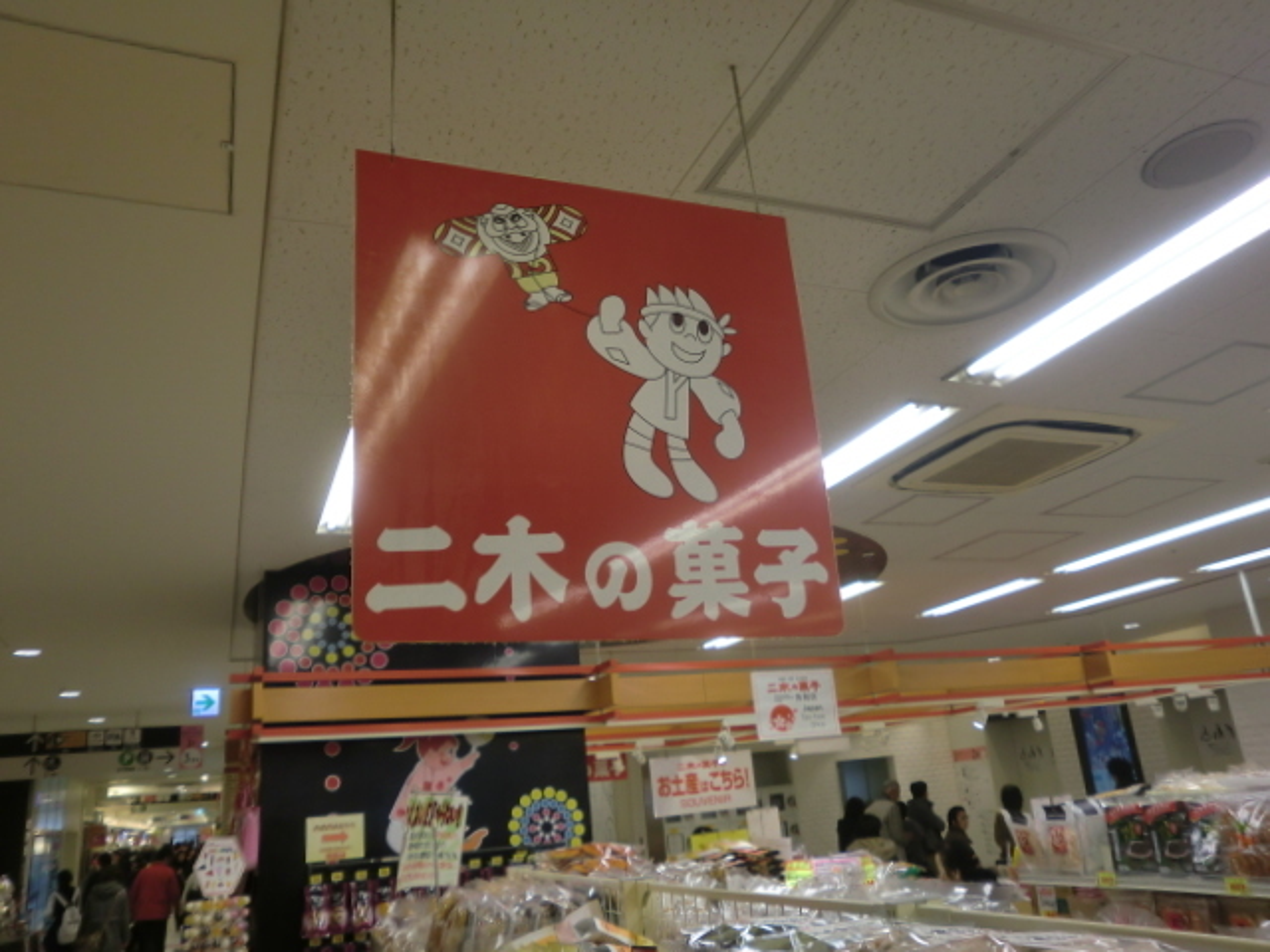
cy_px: 476
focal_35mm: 26
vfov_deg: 53.1
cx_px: 635
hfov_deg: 67.3
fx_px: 954
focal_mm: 4.65
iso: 64
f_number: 2.6
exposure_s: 1/60
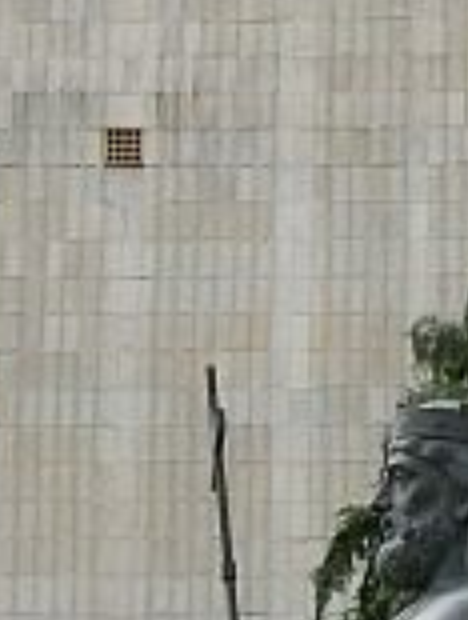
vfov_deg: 5.1
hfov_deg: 3.8
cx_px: -80
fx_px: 6966
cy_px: 224
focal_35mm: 388
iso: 400
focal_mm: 15.8
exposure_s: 1/500
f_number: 7.1
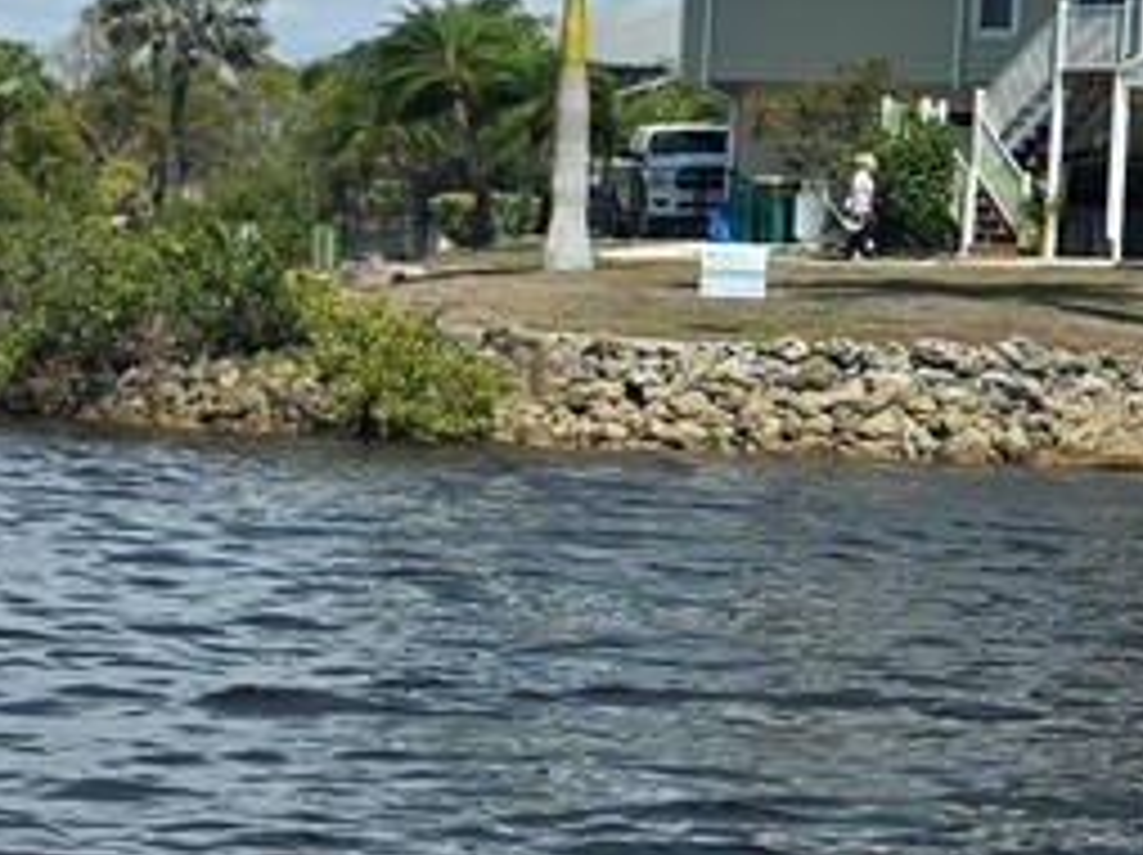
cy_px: 90
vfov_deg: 10.2
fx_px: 4783
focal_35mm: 145
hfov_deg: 13.2
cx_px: 1485
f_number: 1.7
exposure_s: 1/7944
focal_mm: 6.3
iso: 64
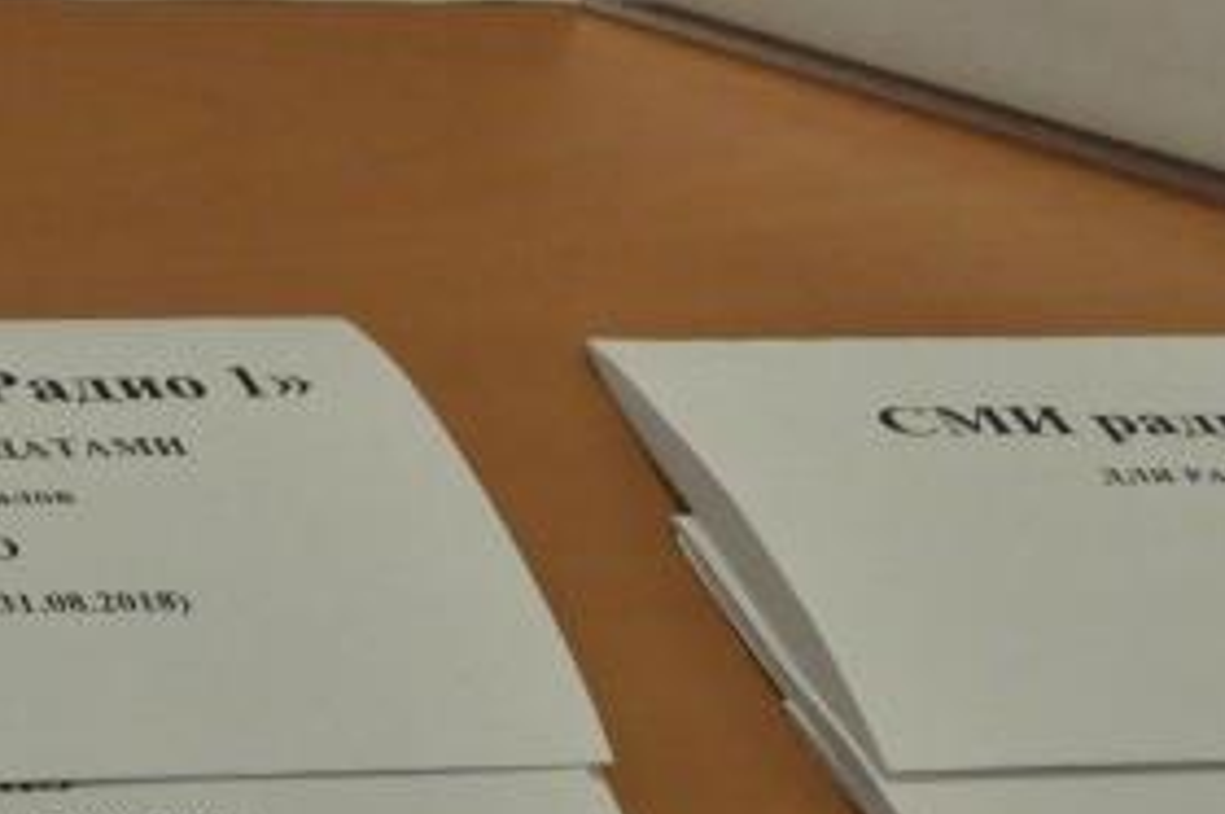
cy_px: 643
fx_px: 9687
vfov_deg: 4.8
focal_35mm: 285
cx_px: 901
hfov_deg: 7.2
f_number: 9
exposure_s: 1/320
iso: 2000
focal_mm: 52
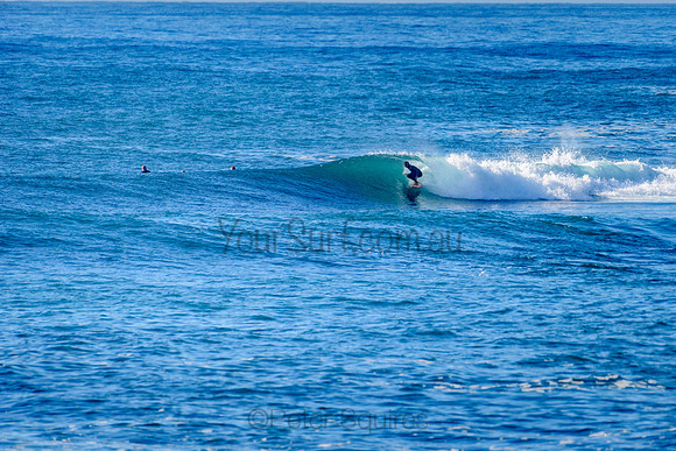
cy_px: 192
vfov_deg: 2.2
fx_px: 11517
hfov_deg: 3.4
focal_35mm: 613
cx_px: 415
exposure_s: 1/2000
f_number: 5.6
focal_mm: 500
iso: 250
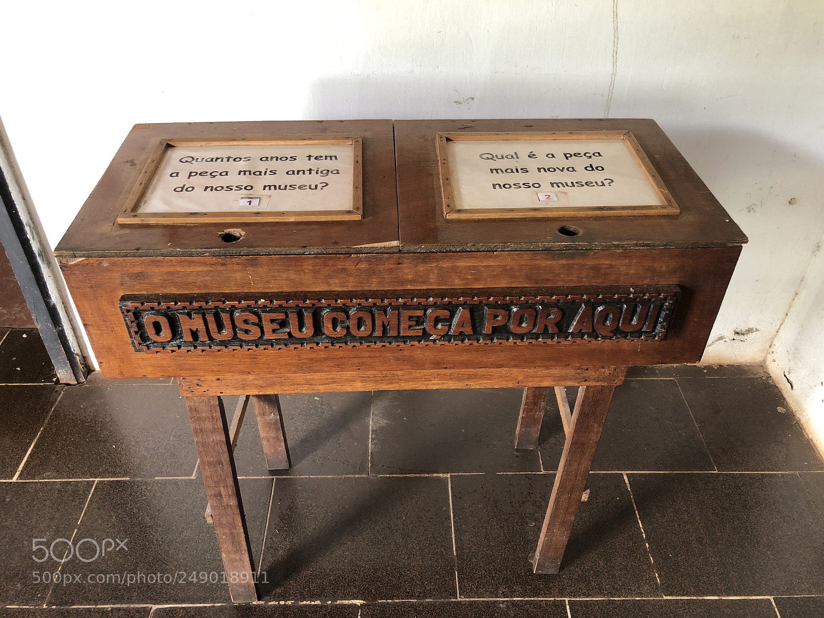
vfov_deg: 49.7
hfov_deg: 63.4
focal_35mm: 28
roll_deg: -0.3
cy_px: 309
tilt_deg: -39.0
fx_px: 667
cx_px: 412
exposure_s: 1/15
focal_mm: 3.99
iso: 50
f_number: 1.8
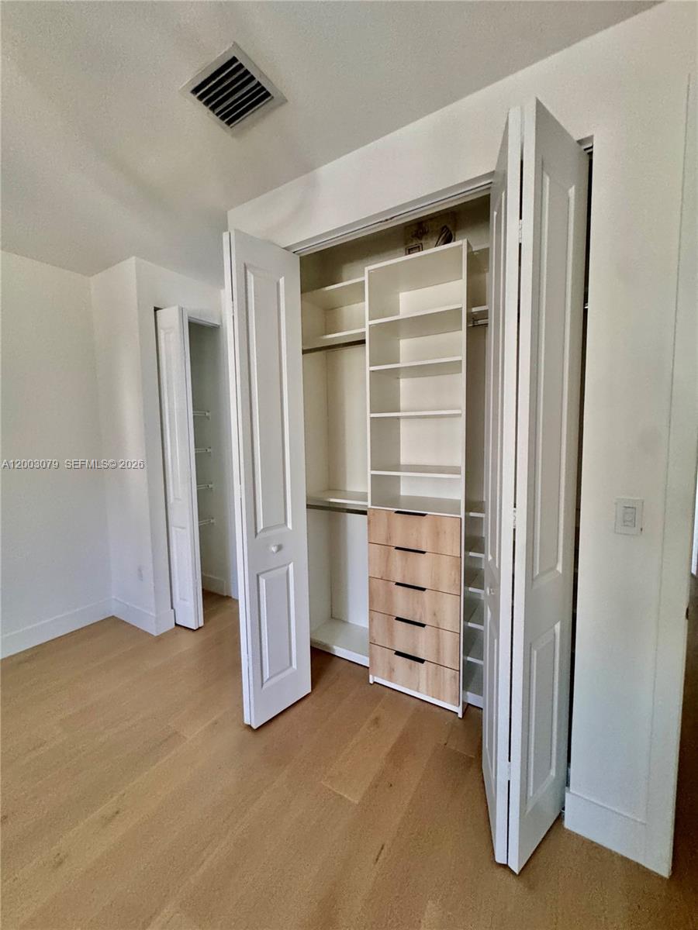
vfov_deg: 102.1
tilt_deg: +0.6
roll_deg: +0.1
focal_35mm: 14
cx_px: 349
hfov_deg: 85.7
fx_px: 376
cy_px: 465
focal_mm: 2.22
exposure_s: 1/60
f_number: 2.2
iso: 500
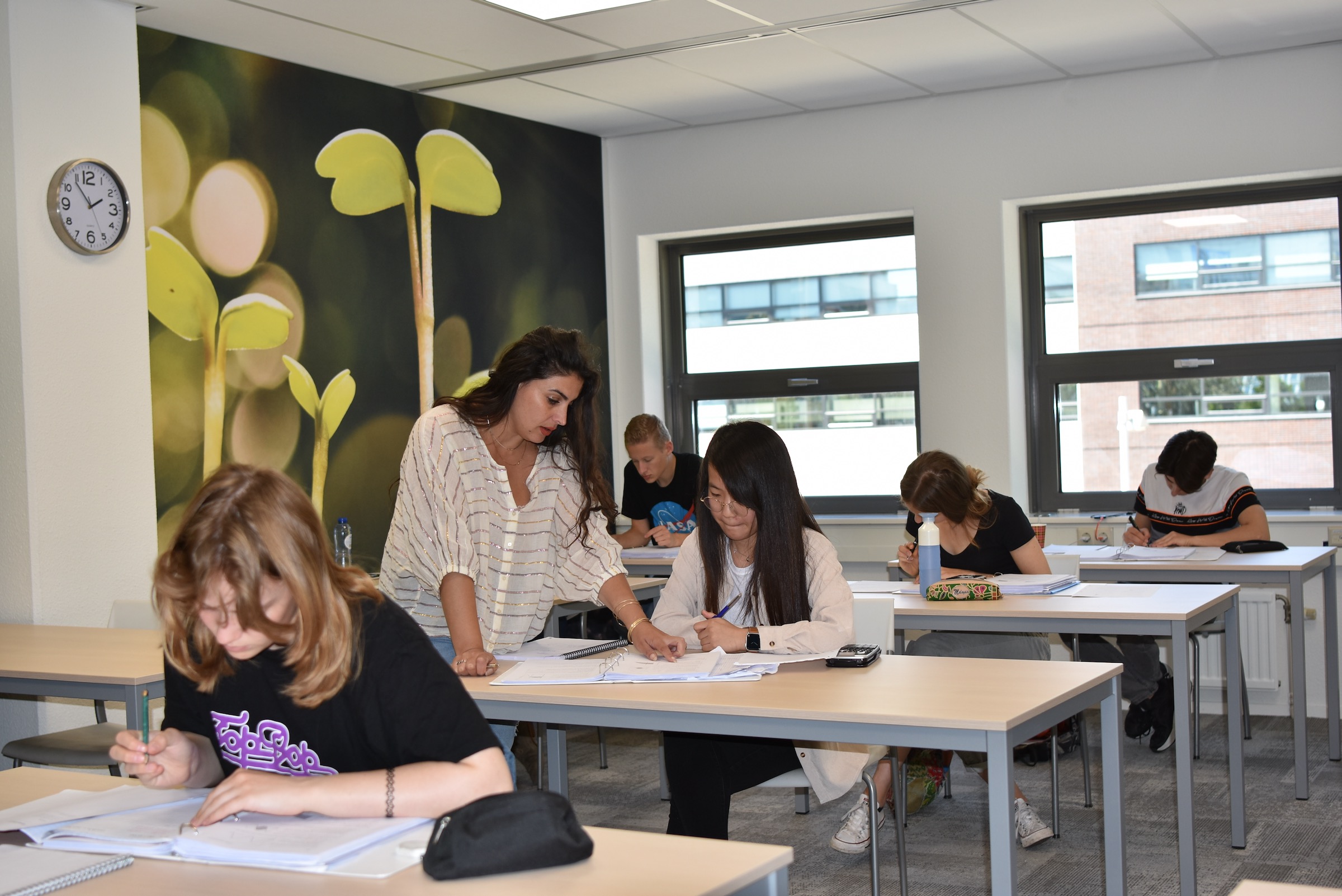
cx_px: 671
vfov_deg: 28.1
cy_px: 448
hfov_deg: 41.1
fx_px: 1790
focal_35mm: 48
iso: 200
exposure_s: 1/160
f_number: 2.8
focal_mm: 32
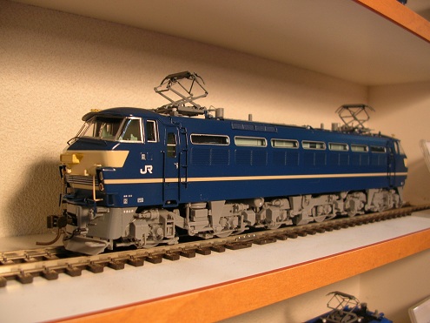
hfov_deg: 52.6
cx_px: 215
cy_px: 162
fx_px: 435
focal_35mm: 35
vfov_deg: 40.7
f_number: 2.8
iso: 50
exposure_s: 1/31.6
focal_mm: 5.8
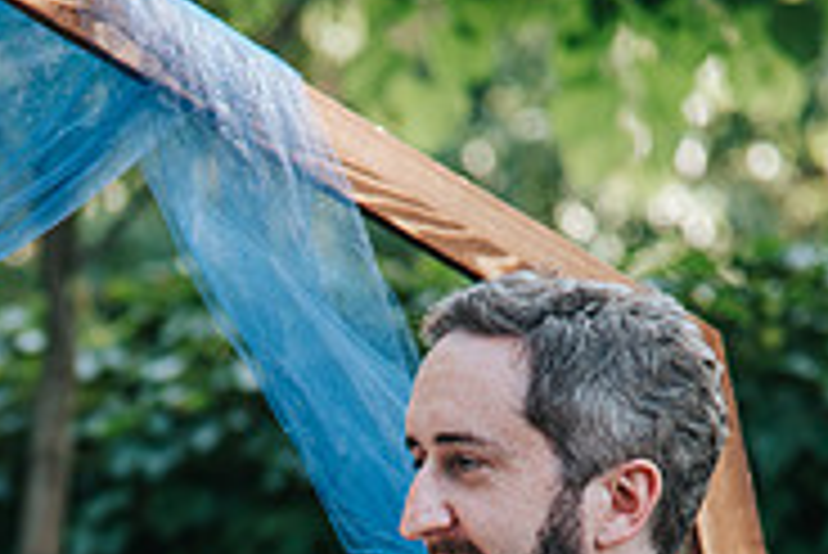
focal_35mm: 379
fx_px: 8724
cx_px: 140
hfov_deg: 5.4
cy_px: 768
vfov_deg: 3.6
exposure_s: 1/250
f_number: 4
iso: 560
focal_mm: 120
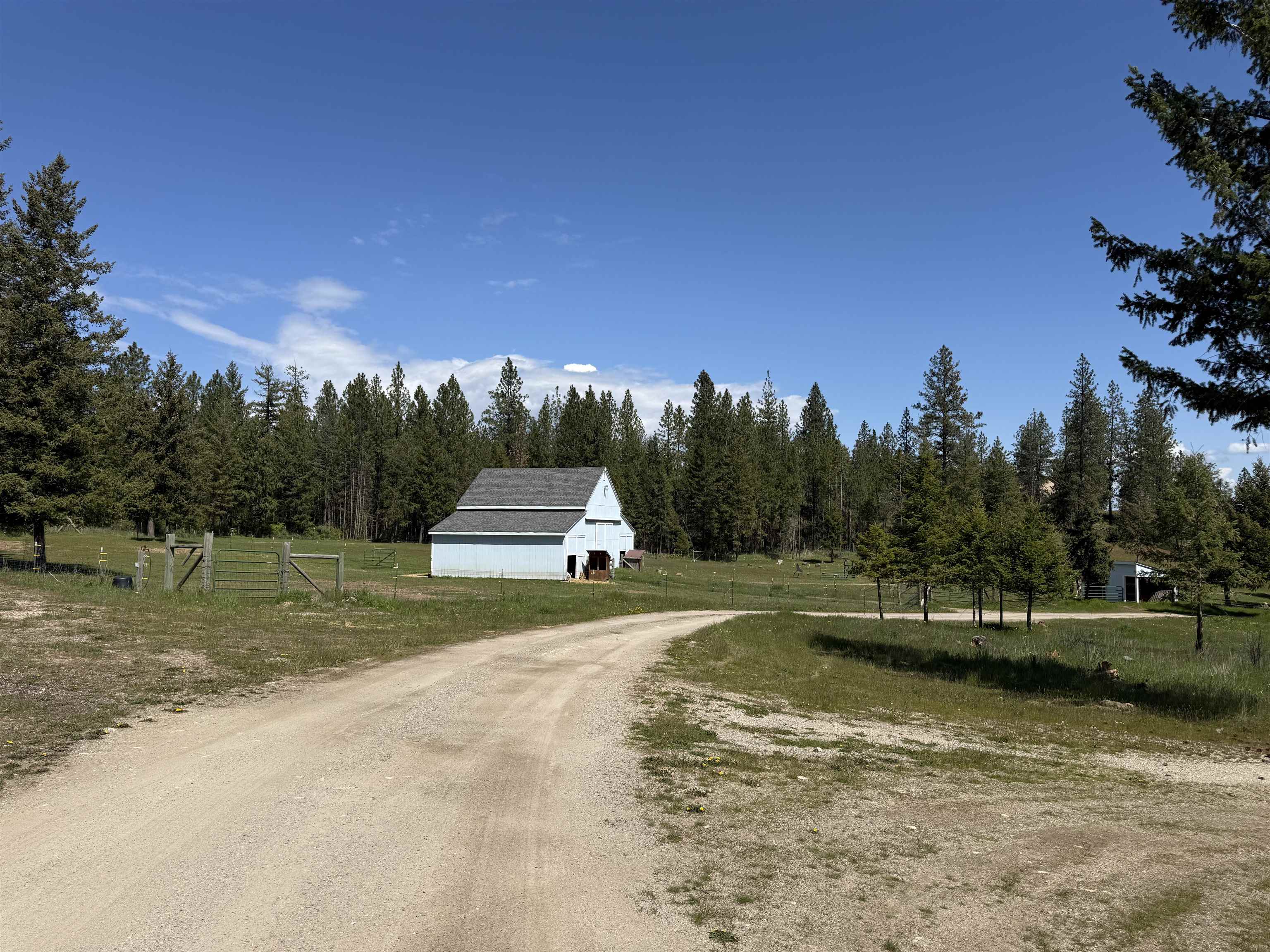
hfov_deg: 71.6
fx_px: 881
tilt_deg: +3.4
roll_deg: -0.8
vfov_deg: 56.8
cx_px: 635
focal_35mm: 24
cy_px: 476
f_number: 1.78
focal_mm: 6.76
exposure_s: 1/6711
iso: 80
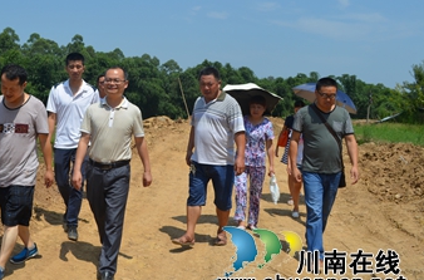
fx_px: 470
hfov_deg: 47.6
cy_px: 107
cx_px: 132
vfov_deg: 33.0
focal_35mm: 40
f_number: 9
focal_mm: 18
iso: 100
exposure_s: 1/320
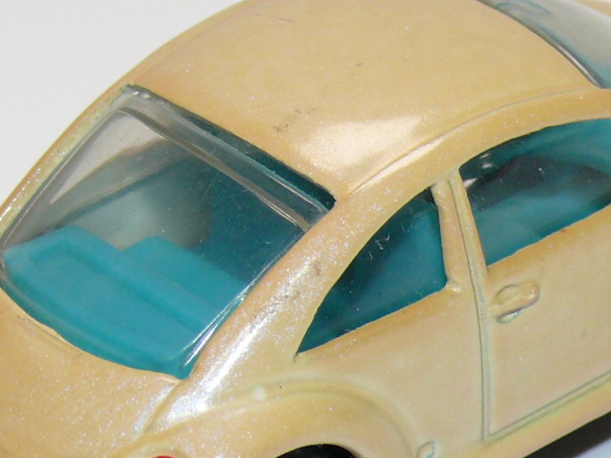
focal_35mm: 218
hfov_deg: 9.1
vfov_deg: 6.8
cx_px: 390
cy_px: 216
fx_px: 3847
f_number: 4
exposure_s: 1/30
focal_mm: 12.7
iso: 100
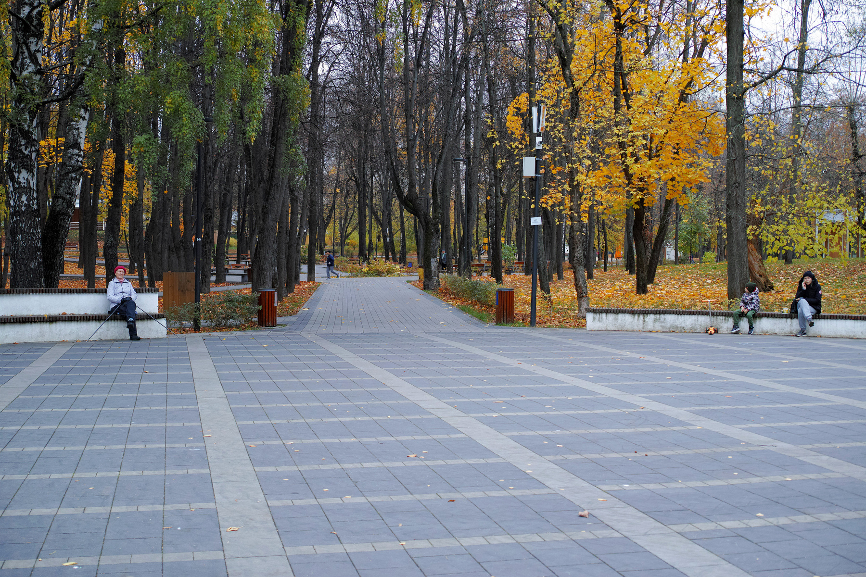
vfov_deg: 29.9
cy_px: 288
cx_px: 433
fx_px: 1082
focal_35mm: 45
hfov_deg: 43.6
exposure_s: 1/80
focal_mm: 30
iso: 100
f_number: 3.5
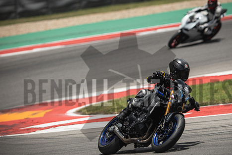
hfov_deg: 5.6
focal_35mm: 371
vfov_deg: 3.7
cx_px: 128
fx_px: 2391
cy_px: 93
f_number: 2.8
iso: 125
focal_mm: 200
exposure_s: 1/2000
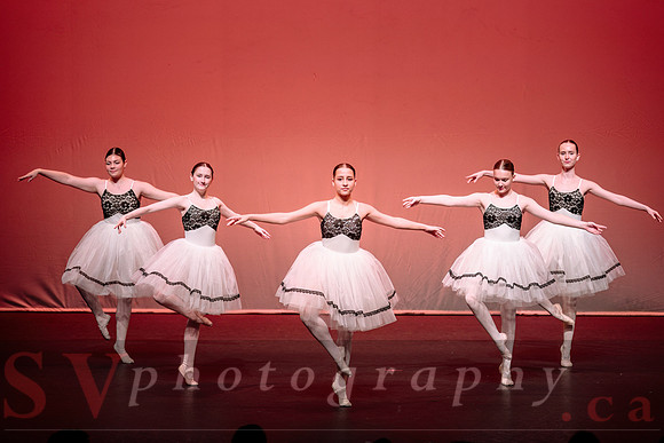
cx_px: 332
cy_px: 222
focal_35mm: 122
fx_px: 2259
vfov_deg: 11.2
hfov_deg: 16.7
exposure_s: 1/400
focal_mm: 120
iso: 1000
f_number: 2.8
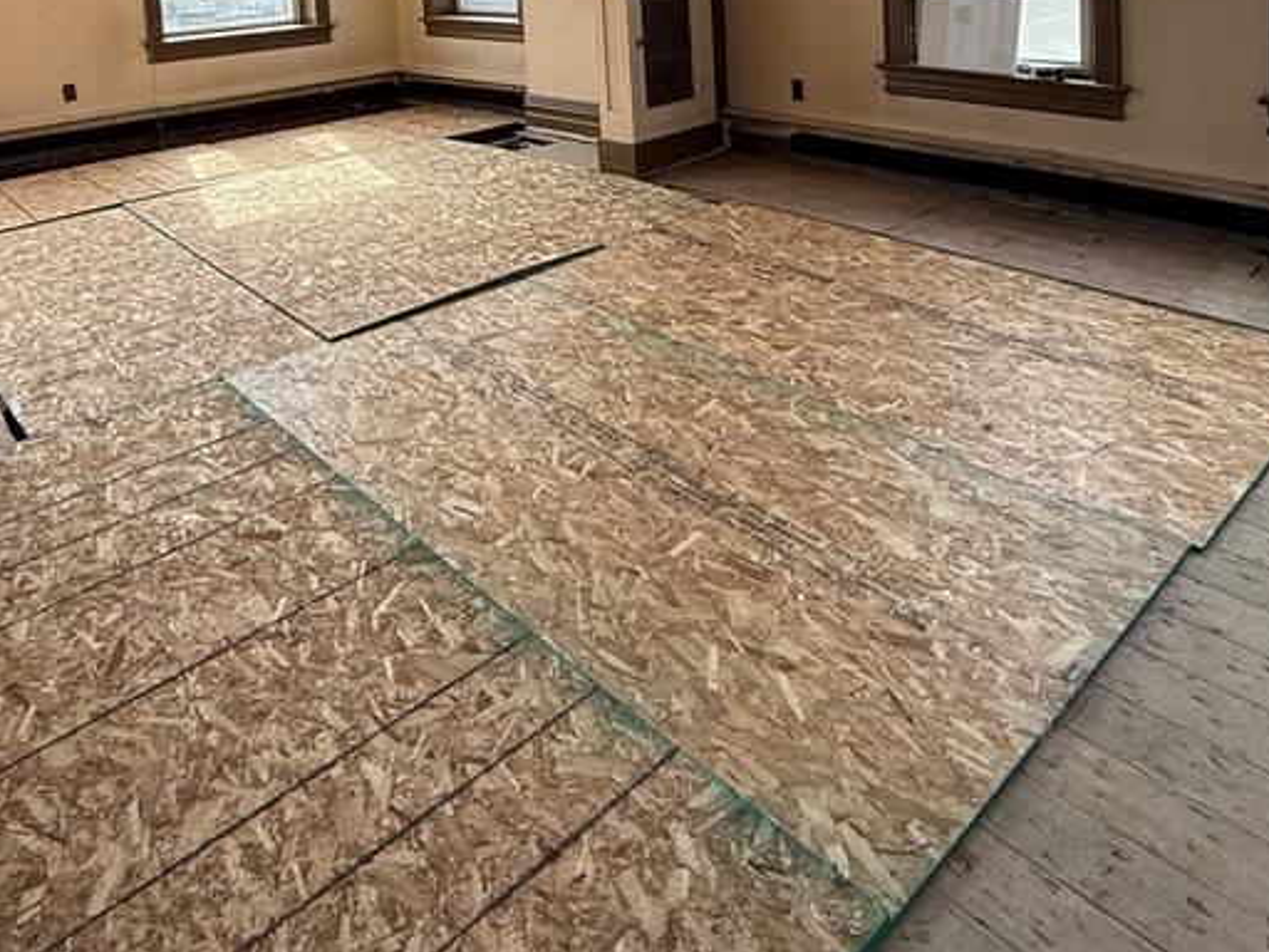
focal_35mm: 28
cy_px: 5
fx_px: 1026
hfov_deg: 63.4
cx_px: 632
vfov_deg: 43.0
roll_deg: +2.6
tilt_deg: -5.7
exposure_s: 1/241
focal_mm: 2.22
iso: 64
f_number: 2.2
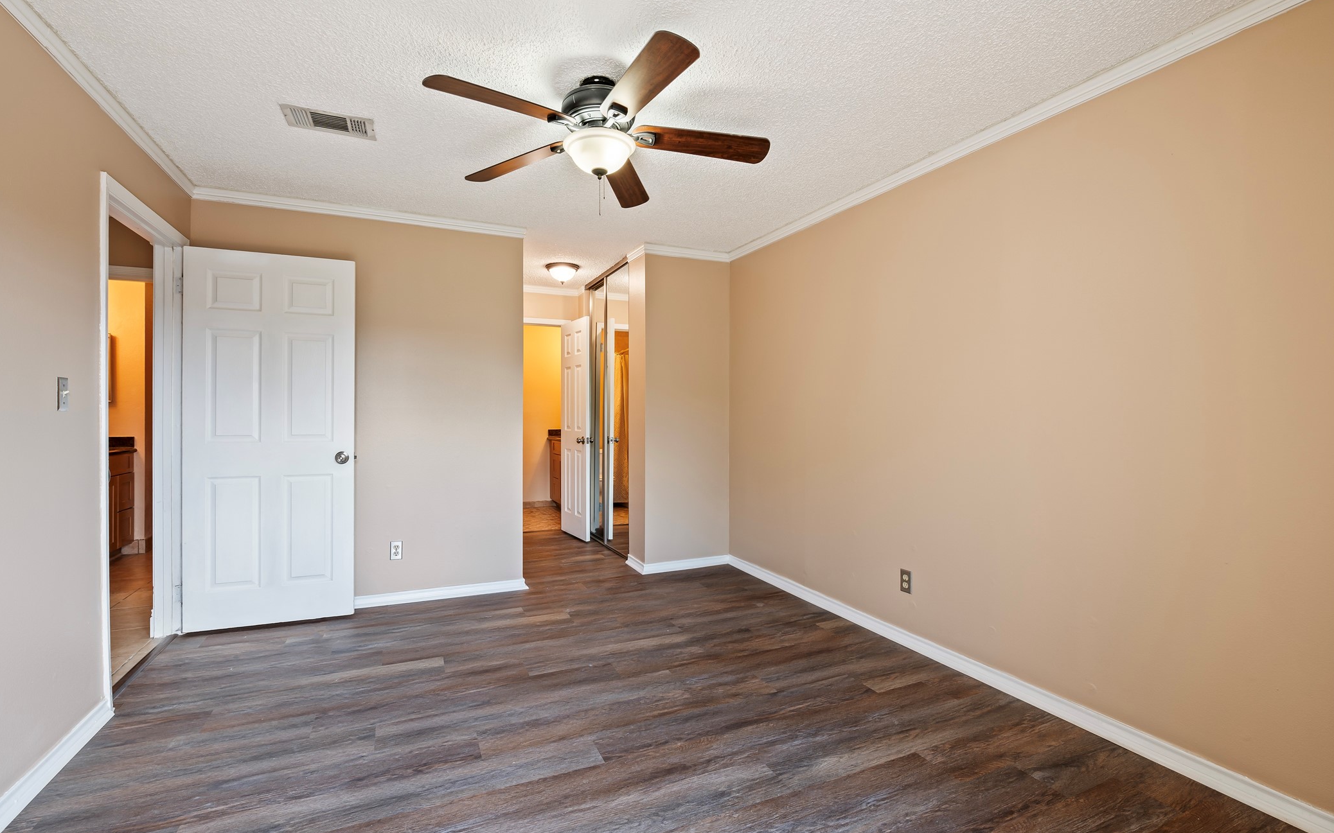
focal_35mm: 16
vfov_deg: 71.2
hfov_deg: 97.8
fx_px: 582
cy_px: 418
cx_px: 639
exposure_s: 1/4
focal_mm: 15
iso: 125
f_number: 6.3
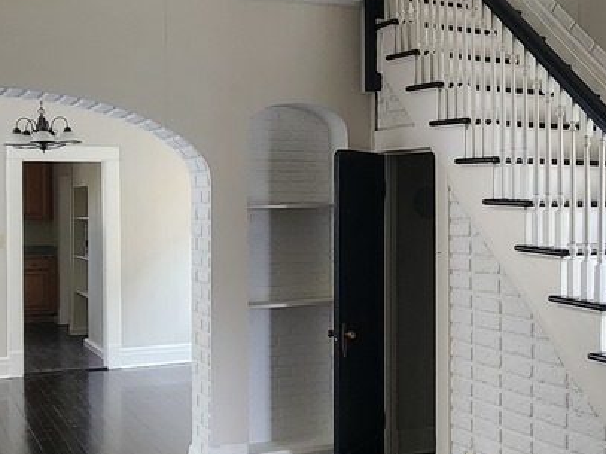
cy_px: 208
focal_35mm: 46
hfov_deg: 41.2
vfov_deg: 31.5
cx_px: 304
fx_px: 805
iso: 200
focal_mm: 2.2
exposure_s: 1/60
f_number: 2.2
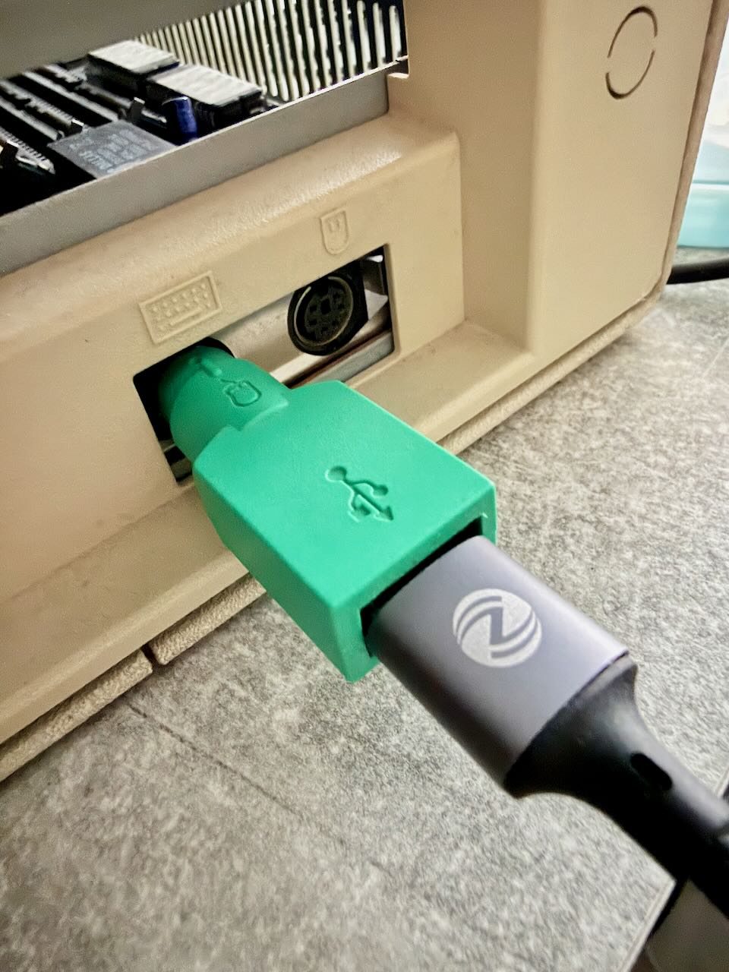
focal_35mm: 24
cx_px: 364
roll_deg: +9.3
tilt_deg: -43.2
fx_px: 674
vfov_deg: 71.6
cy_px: 486
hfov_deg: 56.8
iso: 640
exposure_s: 1/7
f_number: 2.2
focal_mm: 2.22
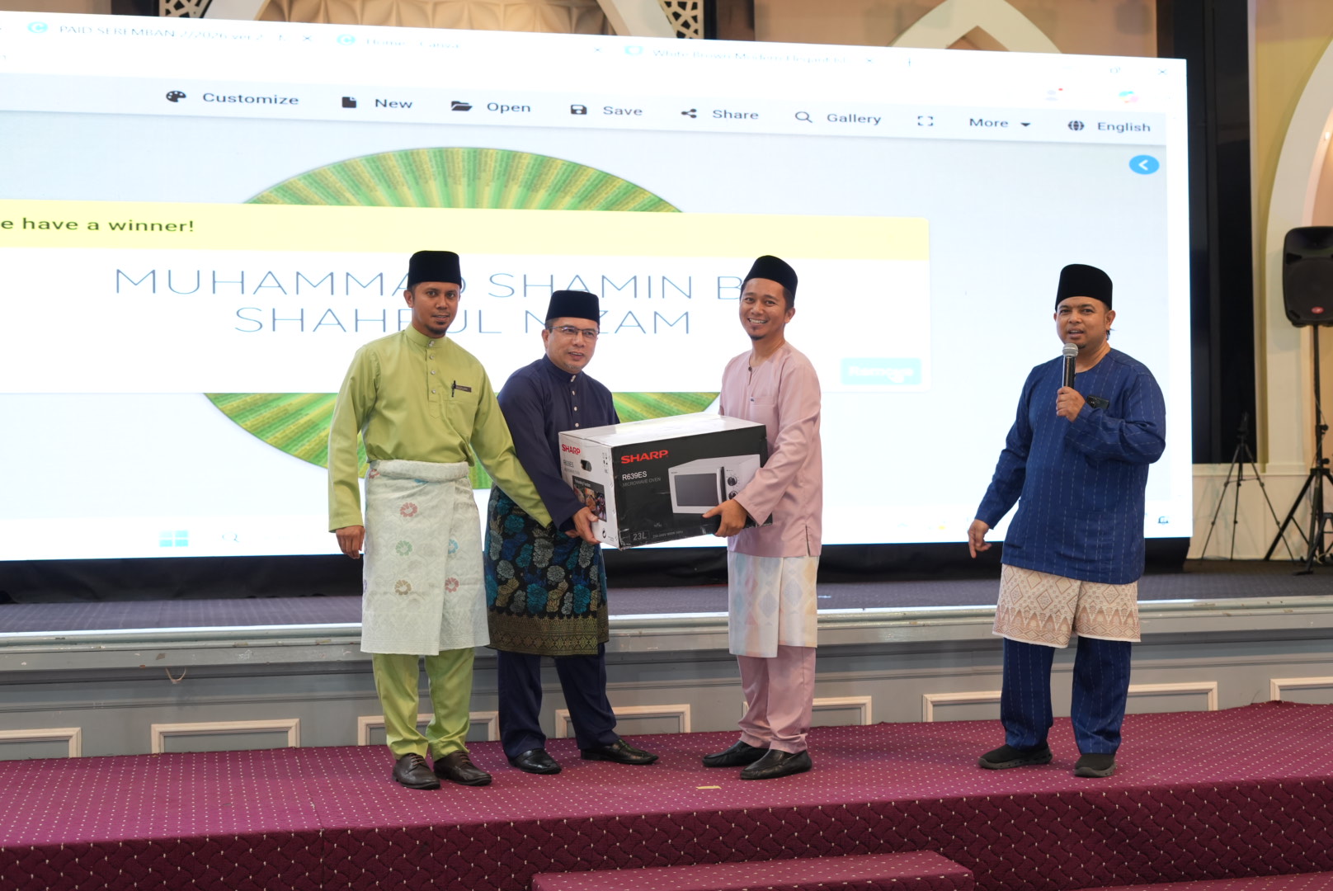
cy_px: 446
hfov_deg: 39.6
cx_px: 666
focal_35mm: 50
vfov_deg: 27.0
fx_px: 1853
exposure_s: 1/80
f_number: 4
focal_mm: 50
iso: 1250
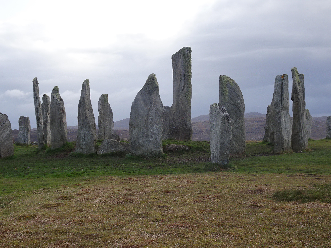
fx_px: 574
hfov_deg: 32.2
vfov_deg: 24.4
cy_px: 124
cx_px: 166
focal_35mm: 60
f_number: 4.5
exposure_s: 1/200
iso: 80
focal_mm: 10.23
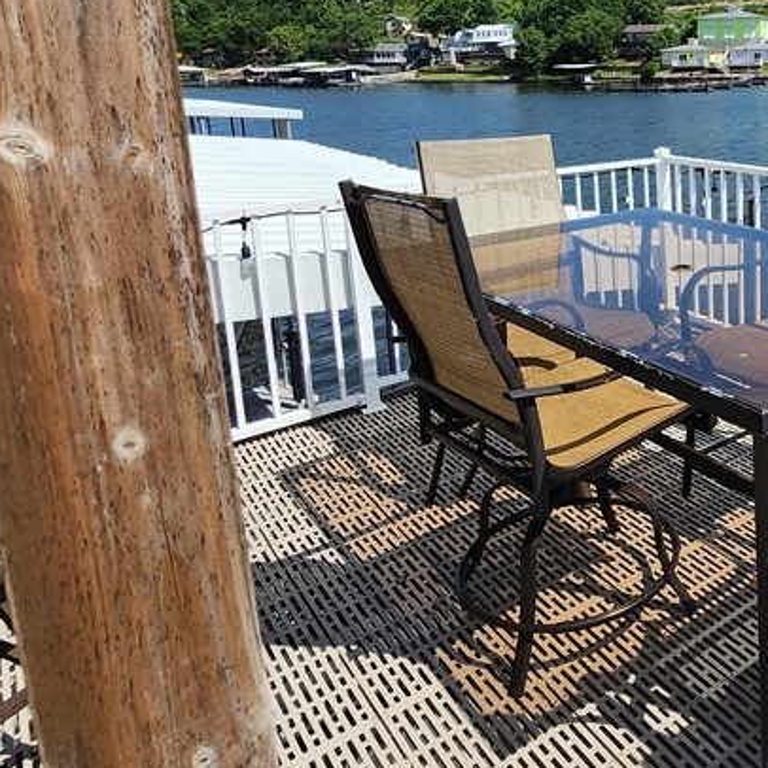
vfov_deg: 53.4
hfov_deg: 46.5
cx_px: 770
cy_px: 202
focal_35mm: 29
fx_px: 728
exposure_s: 1/1849
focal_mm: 2.2
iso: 50
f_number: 2.2
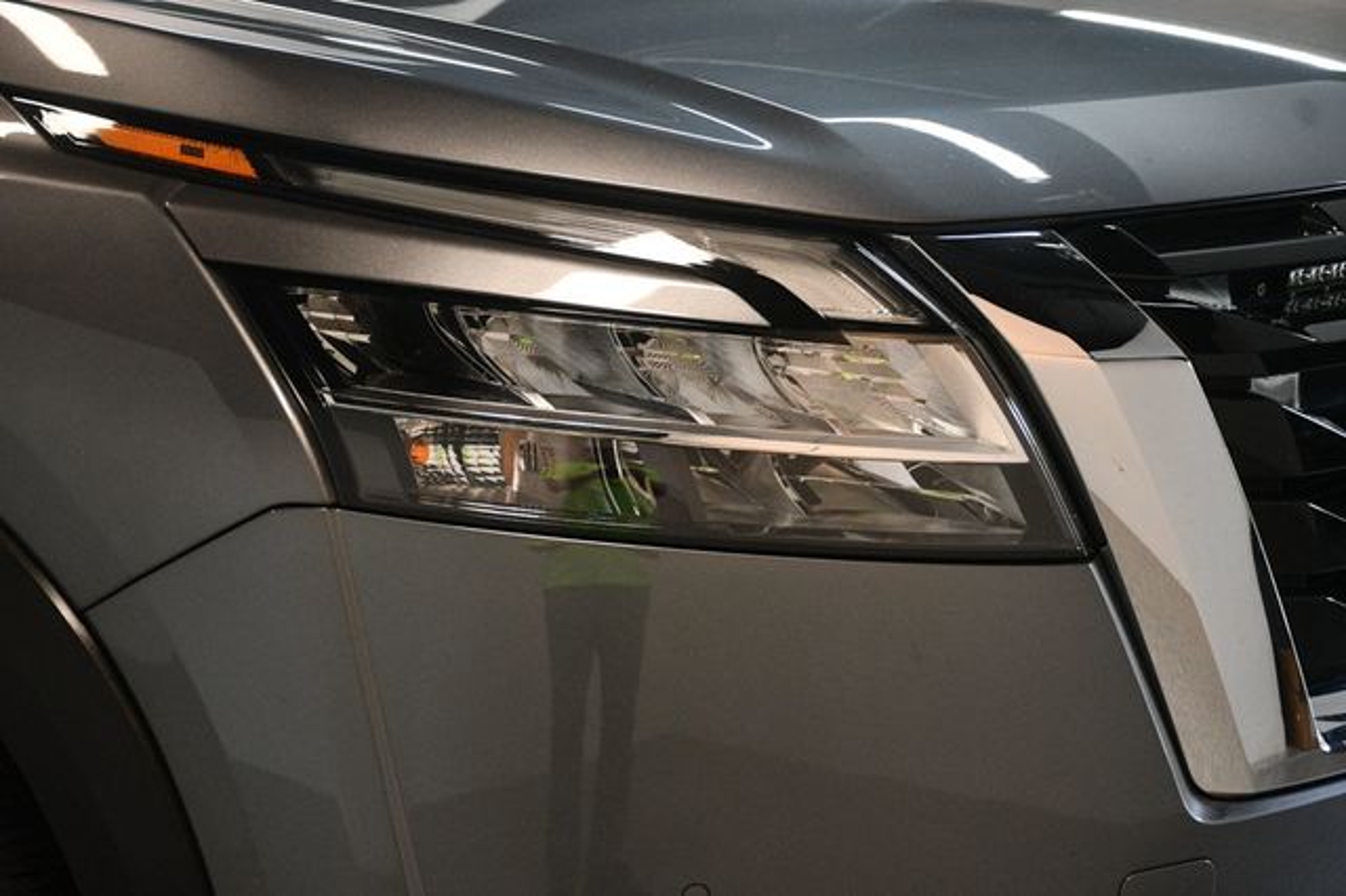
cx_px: 673
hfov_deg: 27.0
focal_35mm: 75
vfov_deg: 18.2
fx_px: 2803
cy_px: 448
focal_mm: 50
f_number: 4.8
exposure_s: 1/125
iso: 1800
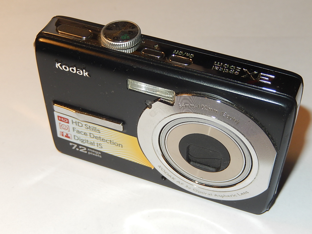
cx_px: 156
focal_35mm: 58
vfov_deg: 25.2
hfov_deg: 33.2
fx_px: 523
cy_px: 117
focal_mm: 10.4
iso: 200
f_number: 9.2
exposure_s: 1/30
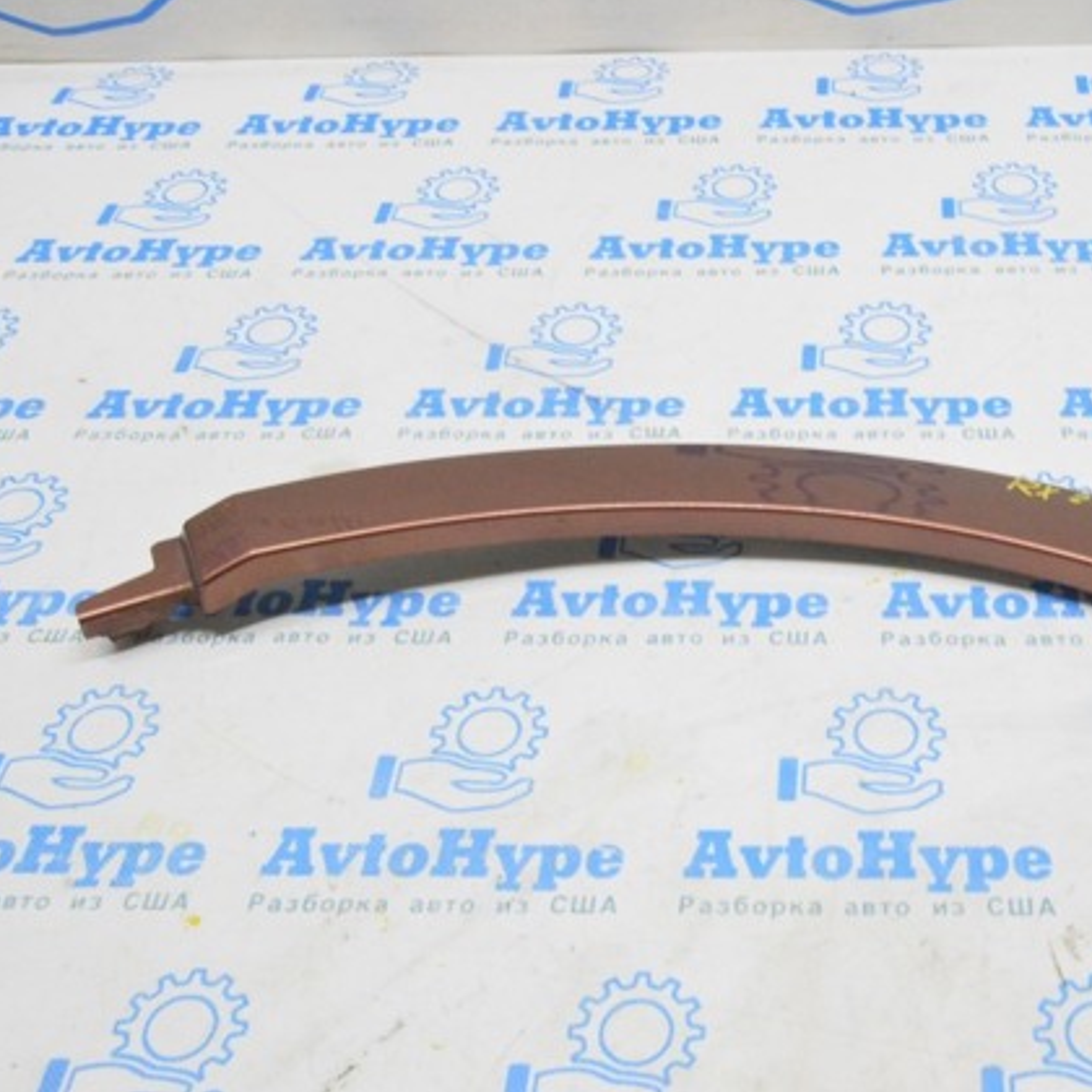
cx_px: 824
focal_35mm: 45
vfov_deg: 37.8
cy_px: 542
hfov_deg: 36.9
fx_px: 1593
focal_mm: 23
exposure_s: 1/20
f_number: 20
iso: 6400
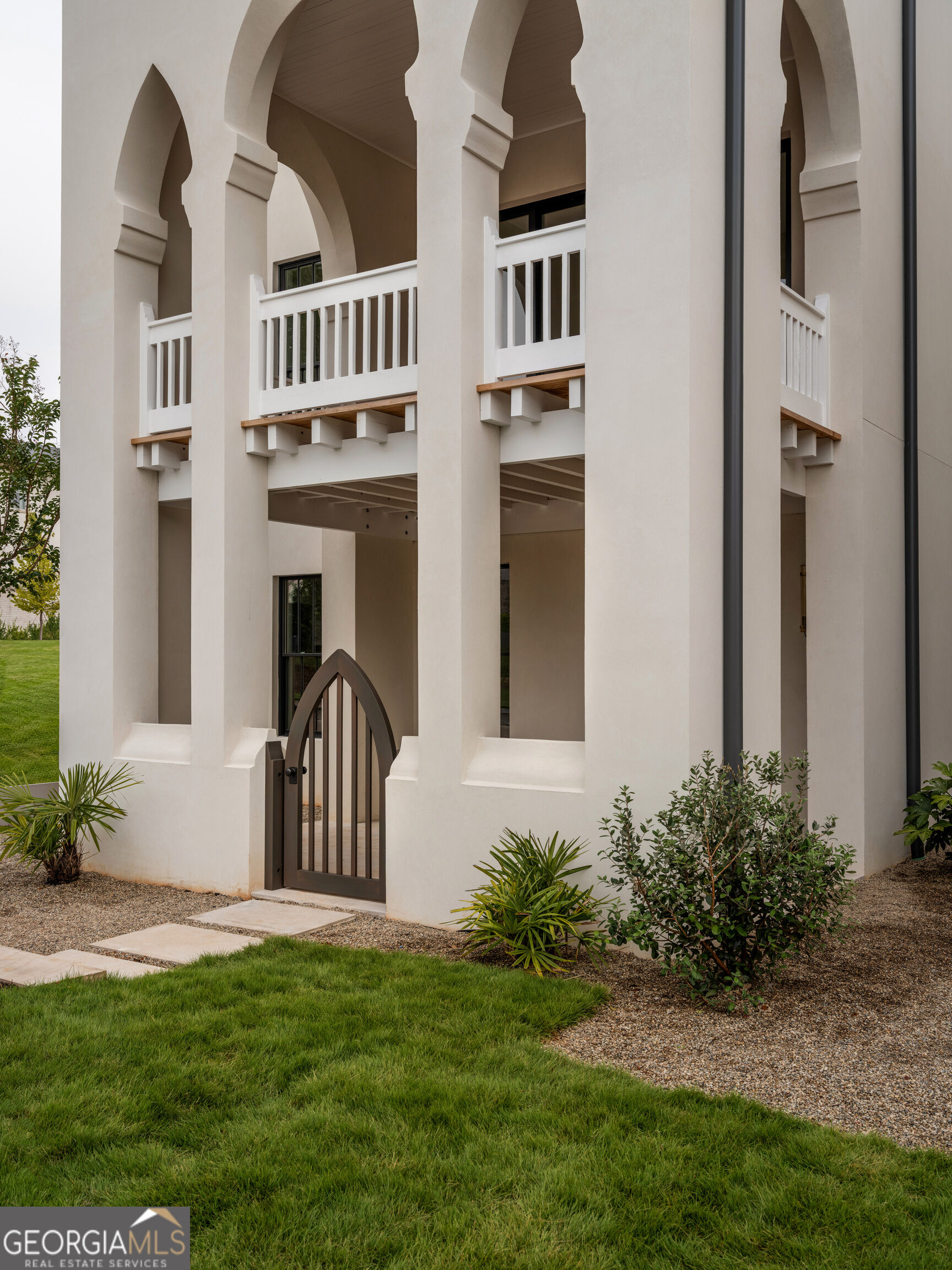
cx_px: 476
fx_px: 1210
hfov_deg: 42.9
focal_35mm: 33
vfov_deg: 55.4
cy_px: 635
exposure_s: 1/200
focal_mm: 41.1
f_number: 8
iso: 100
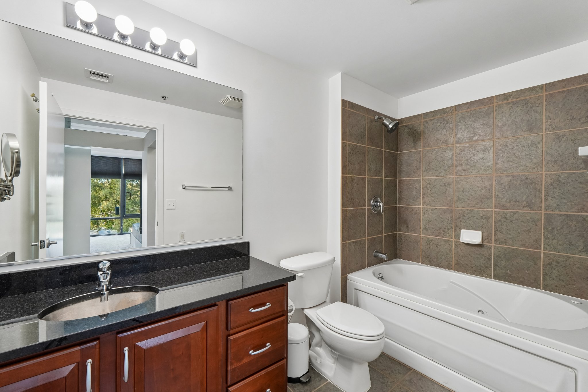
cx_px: 294
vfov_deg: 77.3
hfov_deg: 100.4
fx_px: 245
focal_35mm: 15
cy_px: 196
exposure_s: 1/10
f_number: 8
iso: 400
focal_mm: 10
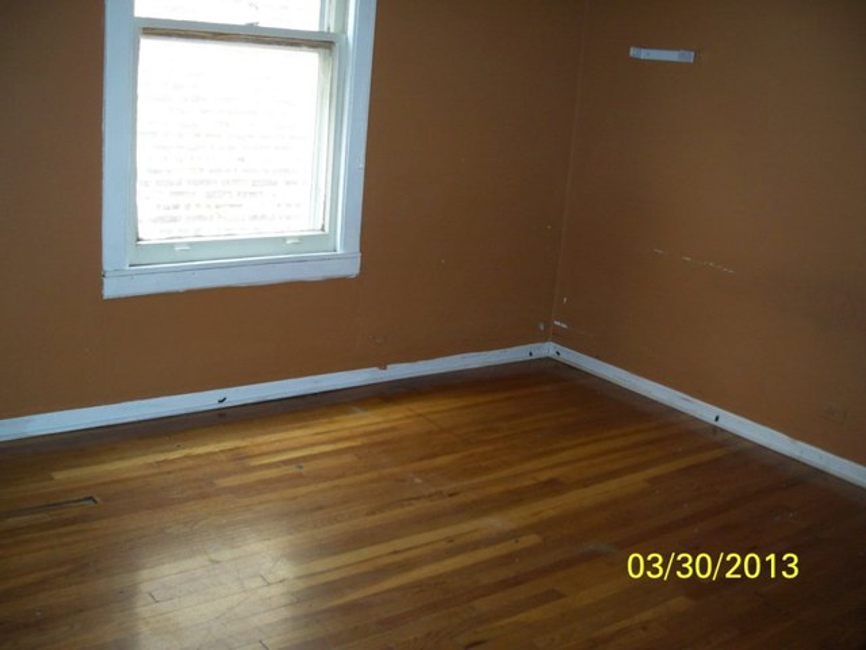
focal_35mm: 37
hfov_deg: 50.1
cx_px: 433
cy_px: 325
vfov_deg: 38.7
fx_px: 926
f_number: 3.4
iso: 200
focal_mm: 7.9
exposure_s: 1/30
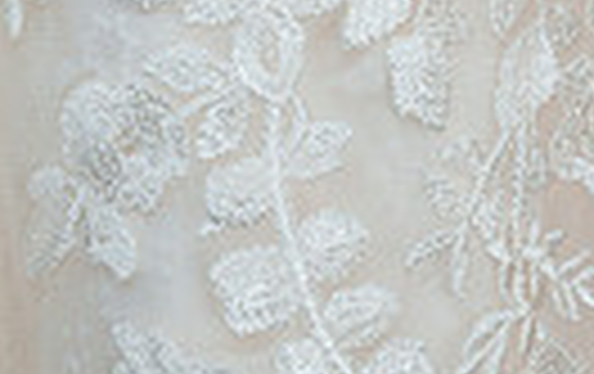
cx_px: 396
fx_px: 1524
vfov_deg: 12.9
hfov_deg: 22.0
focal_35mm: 94
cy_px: -268
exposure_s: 1/100
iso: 800
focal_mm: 21
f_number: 4
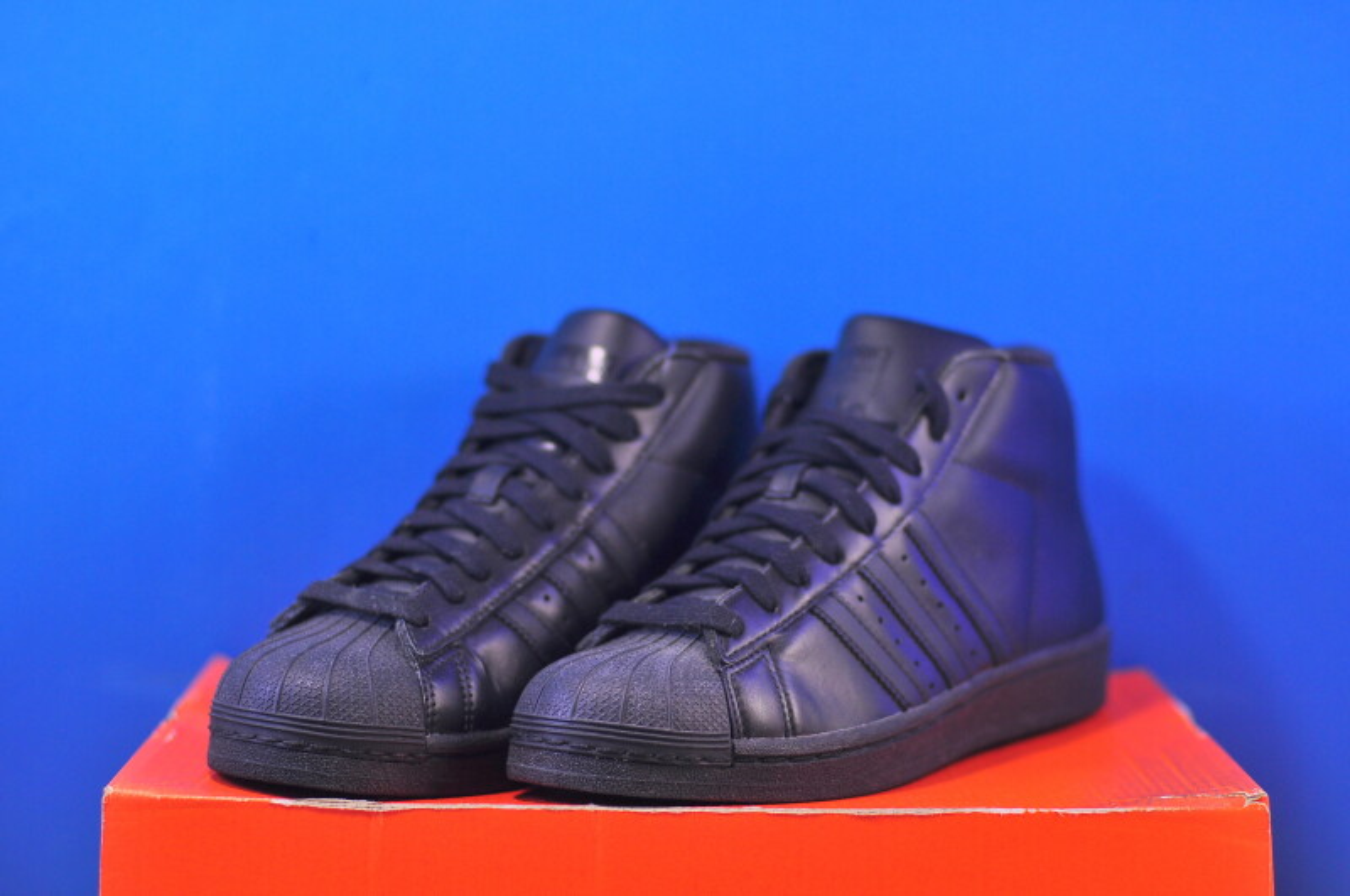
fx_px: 2808
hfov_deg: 27.0
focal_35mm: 75
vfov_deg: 18.1
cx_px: 675
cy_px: 448
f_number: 2.2
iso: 250
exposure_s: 1/320
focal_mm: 50
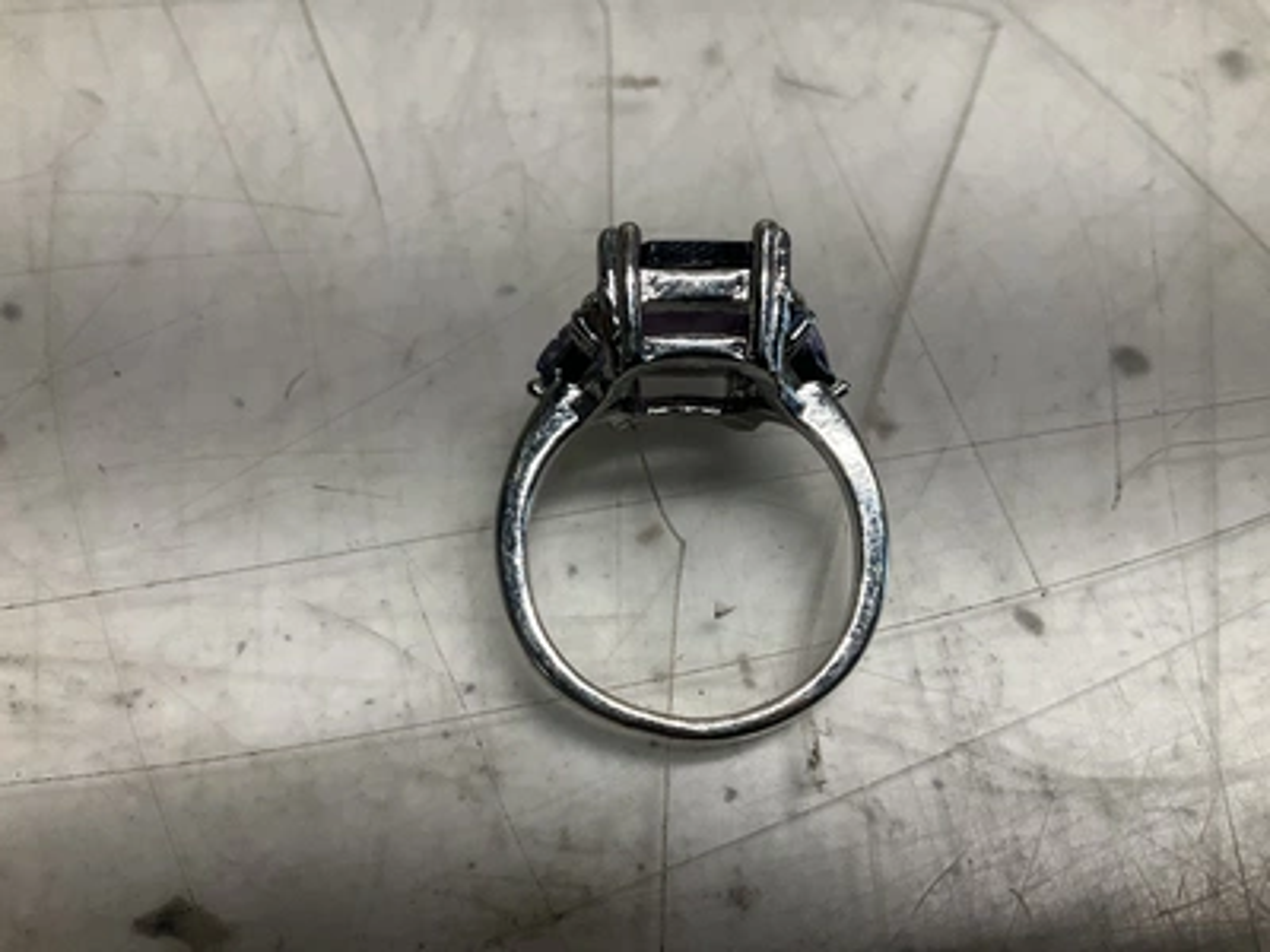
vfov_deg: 48.2
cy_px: 476
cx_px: 635
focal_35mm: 29
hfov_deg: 61.7
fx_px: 1064
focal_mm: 3
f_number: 1.8
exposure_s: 1/120
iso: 40
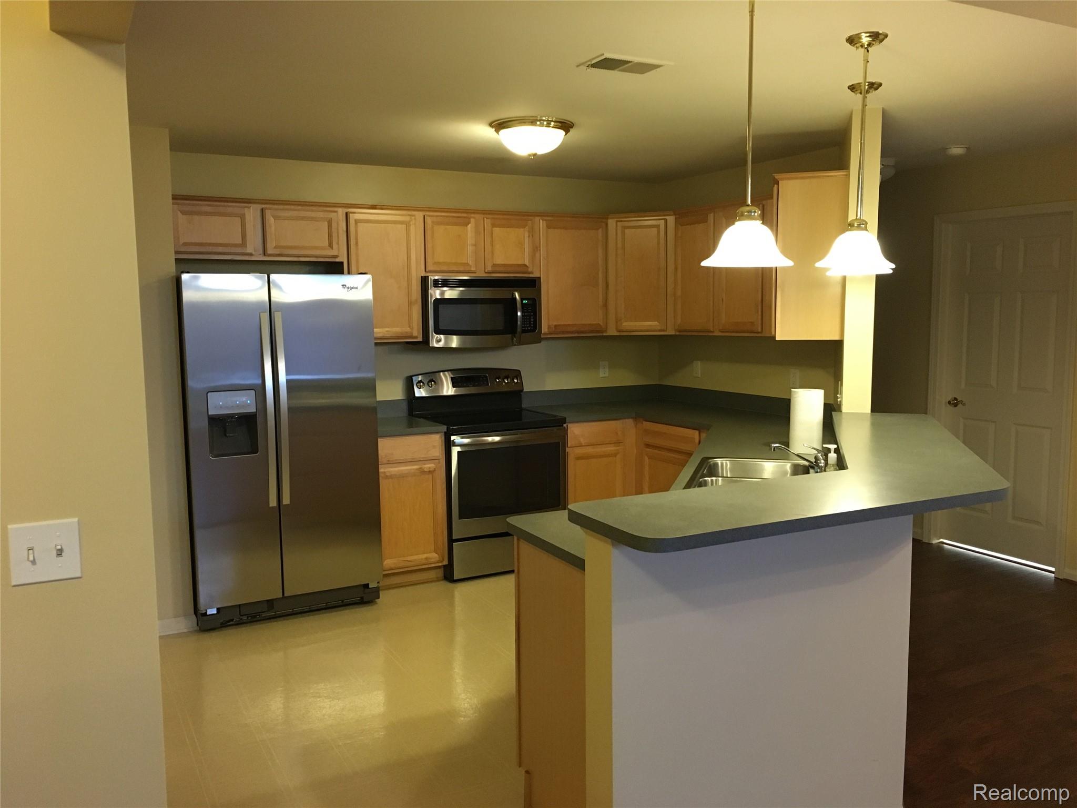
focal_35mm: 29
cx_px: 538
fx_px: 902
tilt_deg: -5.9
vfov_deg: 48.2
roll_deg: +1.1
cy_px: 404
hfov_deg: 61.7
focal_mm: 4.15
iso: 160
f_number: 2.2
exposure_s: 1/30
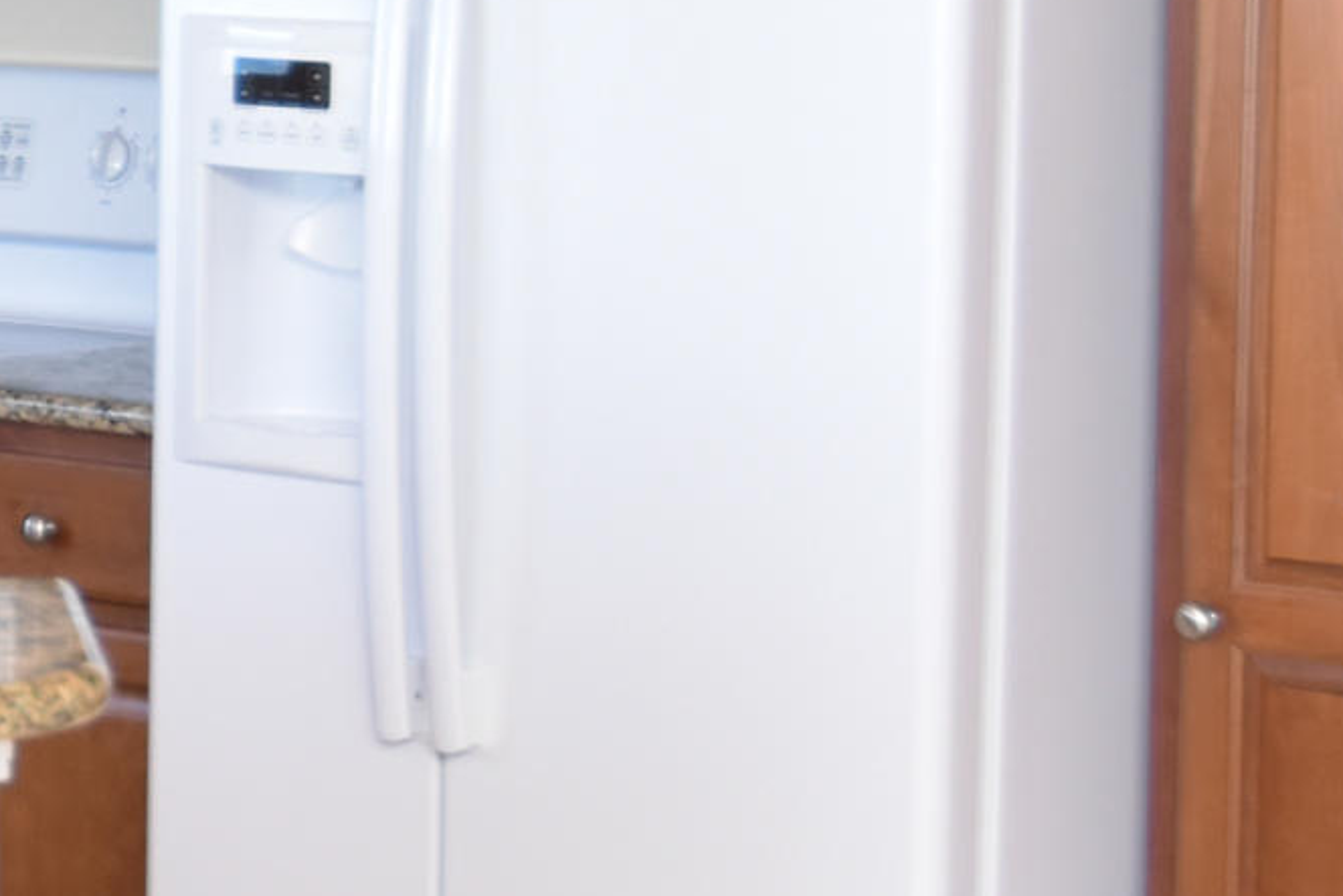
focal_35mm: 149
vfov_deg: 9.2
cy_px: 309
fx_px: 5559
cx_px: -819
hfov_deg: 12.9
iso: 800
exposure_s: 1/100
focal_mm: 22
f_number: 5
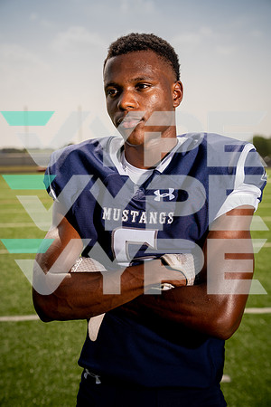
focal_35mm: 56
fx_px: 632
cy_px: 204
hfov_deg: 24.2
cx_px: 136
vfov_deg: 35.6
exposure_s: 1/800
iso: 100
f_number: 4.5
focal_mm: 56
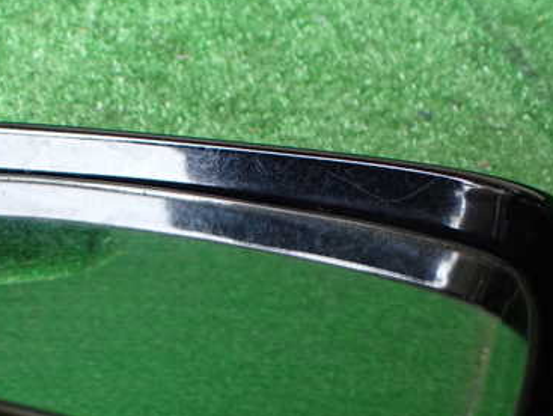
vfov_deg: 29.2
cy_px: 318
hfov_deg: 37.7
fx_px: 784
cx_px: 122
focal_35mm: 49
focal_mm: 5.4
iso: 500
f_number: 2.3
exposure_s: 1/125
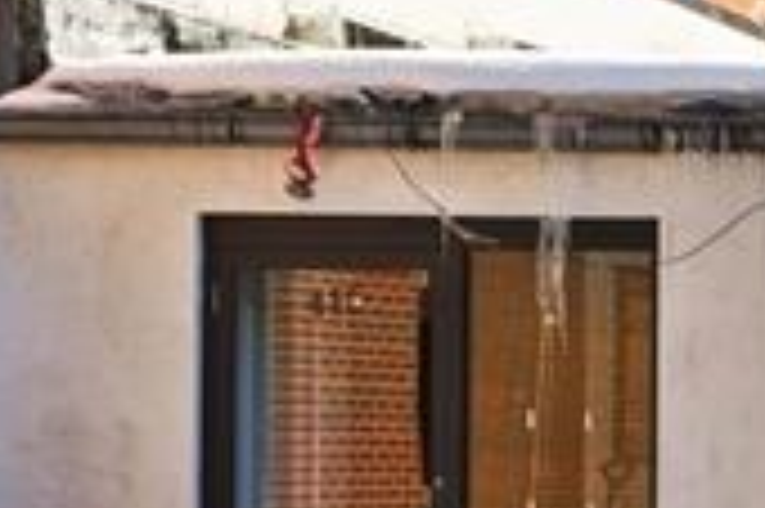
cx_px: 1616
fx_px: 3715
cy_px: 387
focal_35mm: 175
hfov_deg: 10.6
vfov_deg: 7.8
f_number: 8
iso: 400
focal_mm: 29
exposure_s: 1/8000
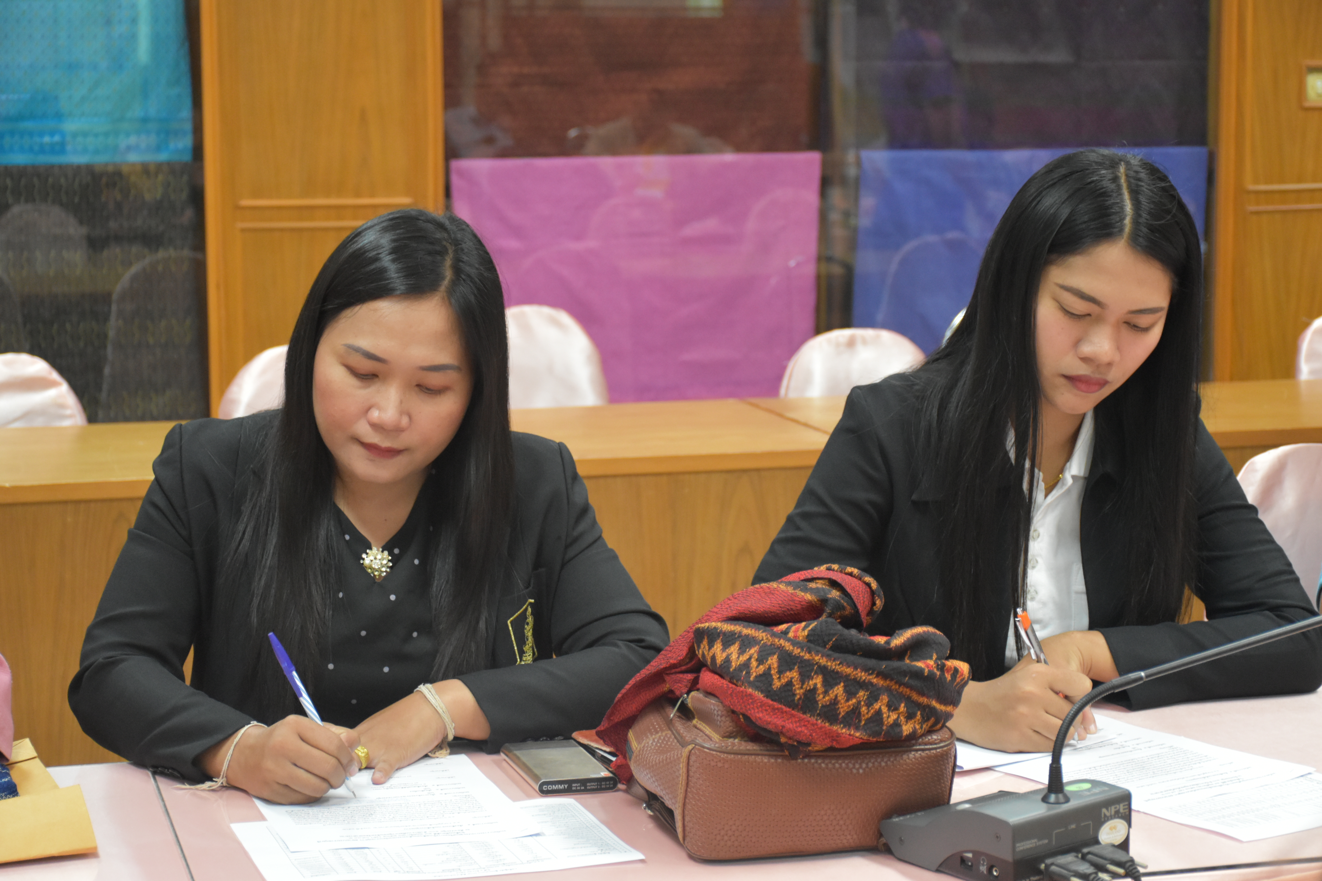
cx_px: 661
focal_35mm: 75
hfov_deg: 27.0
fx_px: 2754
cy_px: 440
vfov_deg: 18.2
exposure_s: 1/60
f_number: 4.8
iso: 2200
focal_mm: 50
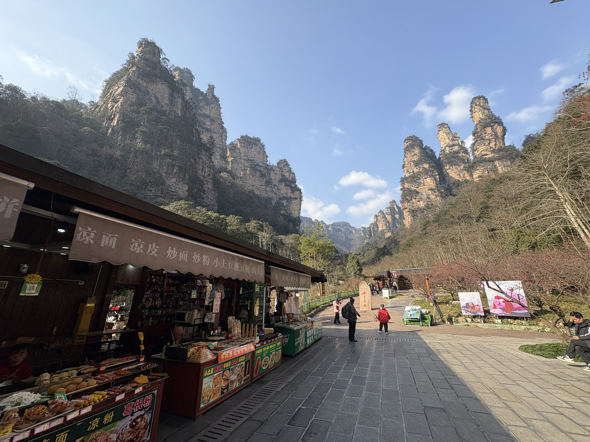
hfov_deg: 102.1
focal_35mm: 14
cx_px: 295
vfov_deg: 85.7
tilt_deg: +18.3
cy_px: 221
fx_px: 239
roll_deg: -0.5
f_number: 2.2
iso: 40
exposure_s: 1/879
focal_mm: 2.22
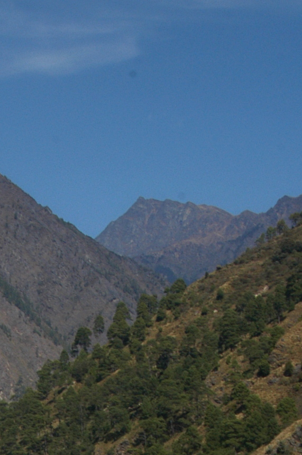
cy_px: 720
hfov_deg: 10.8
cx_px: 4
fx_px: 1589
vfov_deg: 14.9
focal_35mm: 126
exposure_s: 1/400
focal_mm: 24
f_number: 11
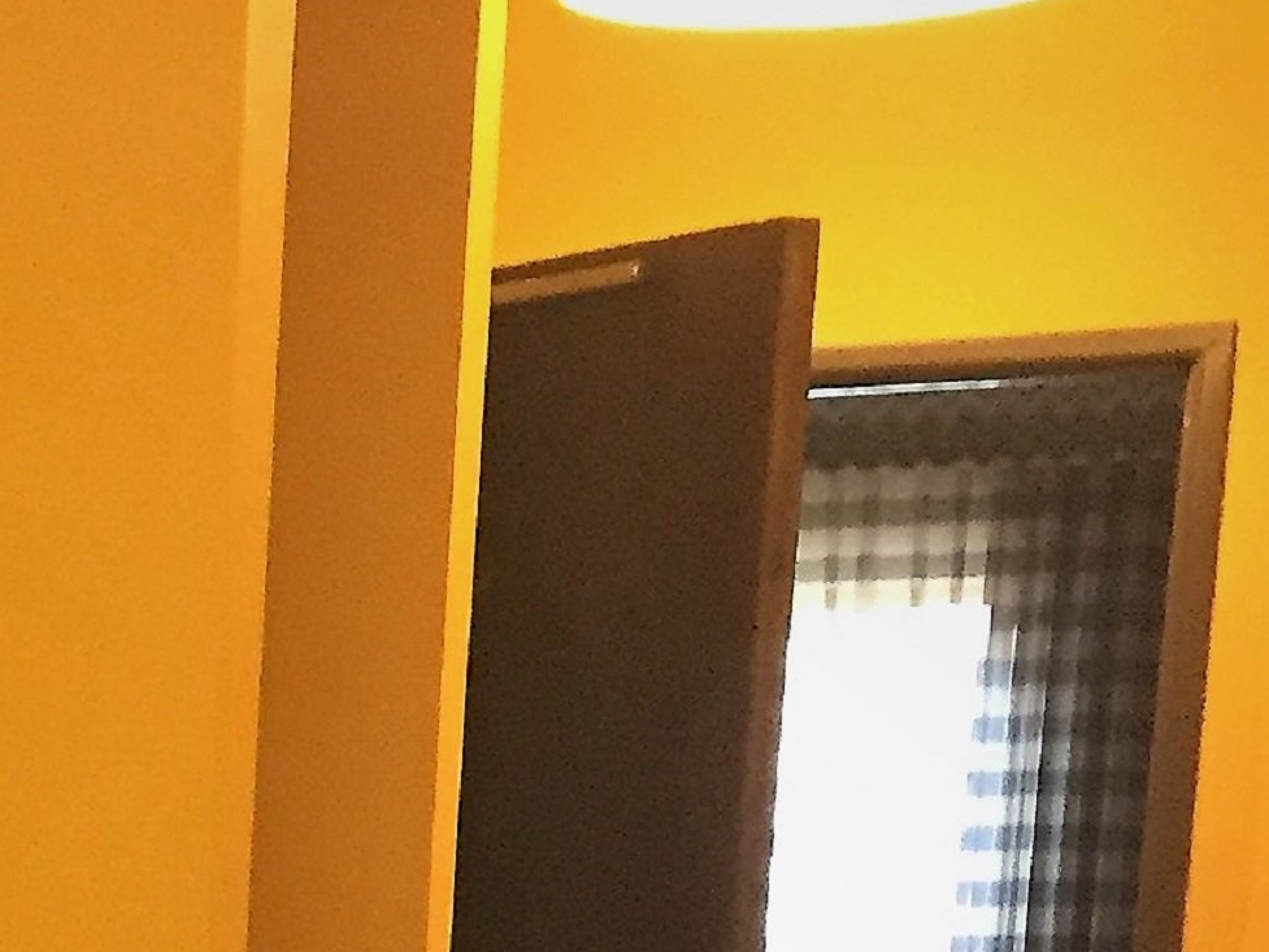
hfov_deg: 15.8
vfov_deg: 11.8
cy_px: 1844
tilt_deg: -12.3
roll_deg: -0.4
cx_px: -670
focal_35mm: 114
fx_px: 4180
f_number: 2.2
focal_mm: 4.15
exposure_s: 1/24
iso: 250
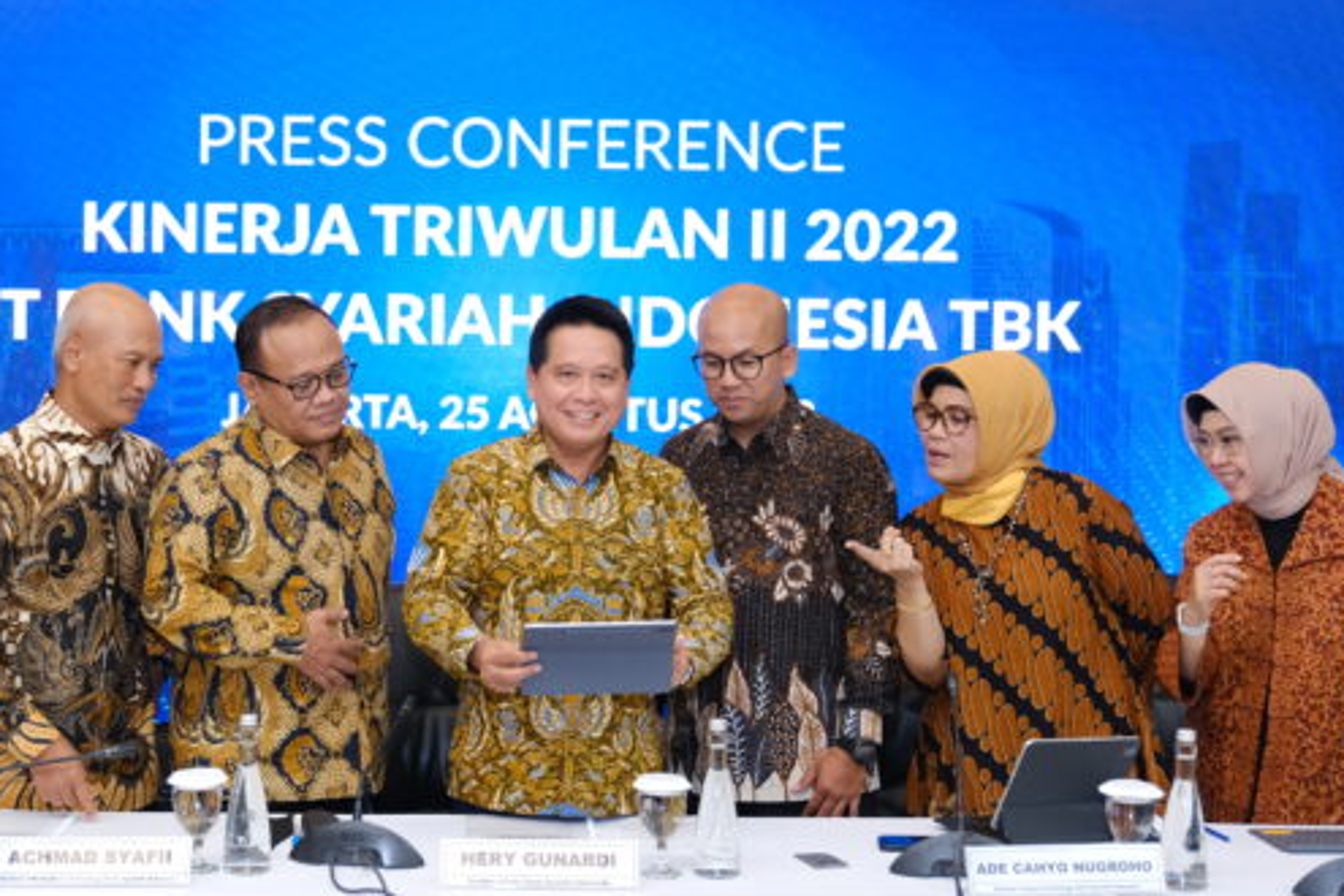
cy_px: 380
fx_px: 1941
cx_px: 483
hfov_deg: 37.9
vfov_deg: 26.0
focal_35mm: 52
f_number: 2.8
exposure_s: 1/200
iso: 1600
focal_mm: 24.9
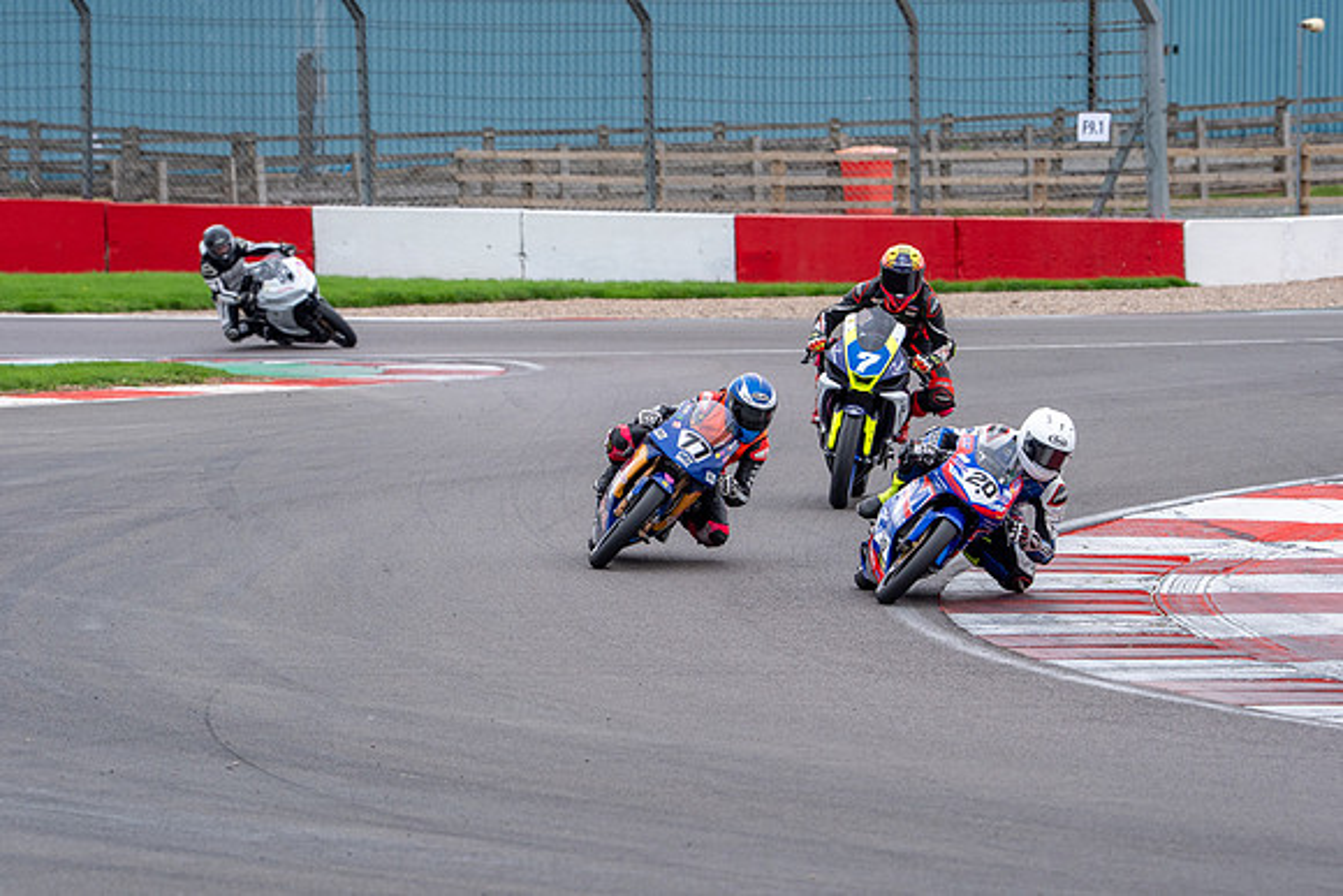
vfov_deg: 5.0
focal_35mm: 276
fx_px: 10308
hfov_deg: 7.5
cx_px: 672
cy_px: 448
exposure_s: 1/400
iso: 800
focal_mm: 276
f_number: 8
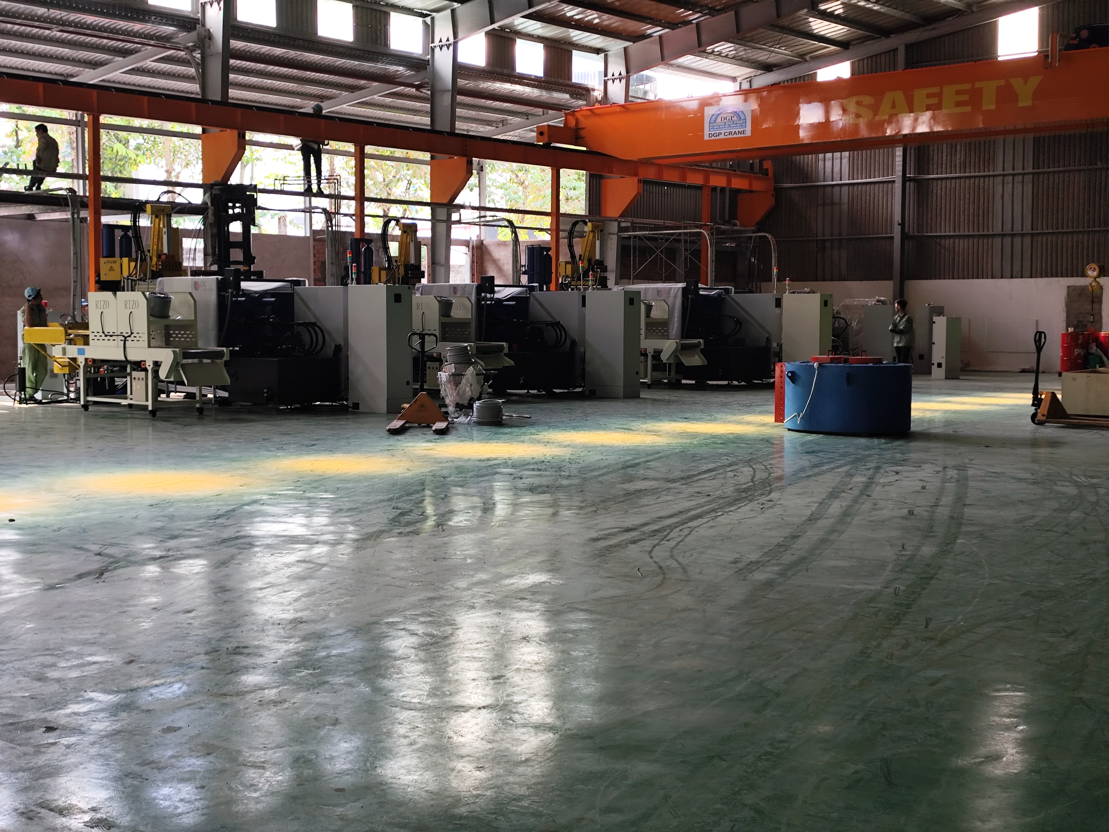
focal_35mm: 46
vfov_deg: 31.5
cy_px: 416
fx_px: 1474
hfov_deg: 41.2
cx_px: 554
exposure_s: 1/50
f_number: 1.65
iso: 64
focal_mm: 6.14
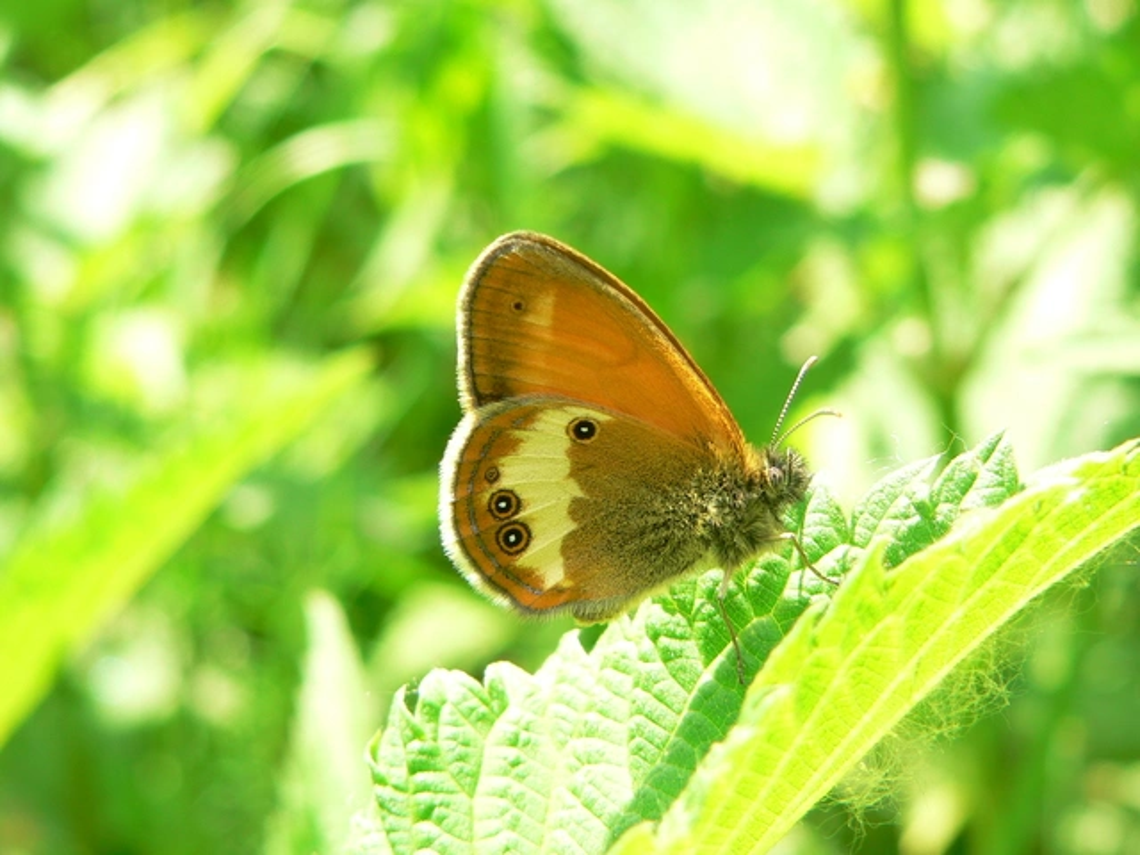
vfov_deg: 18.7
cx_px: 570
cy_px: 428
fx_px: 2602
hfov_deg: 24.7
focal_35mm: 79
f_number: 4
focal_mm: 13.2
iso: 80
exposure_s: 1/100
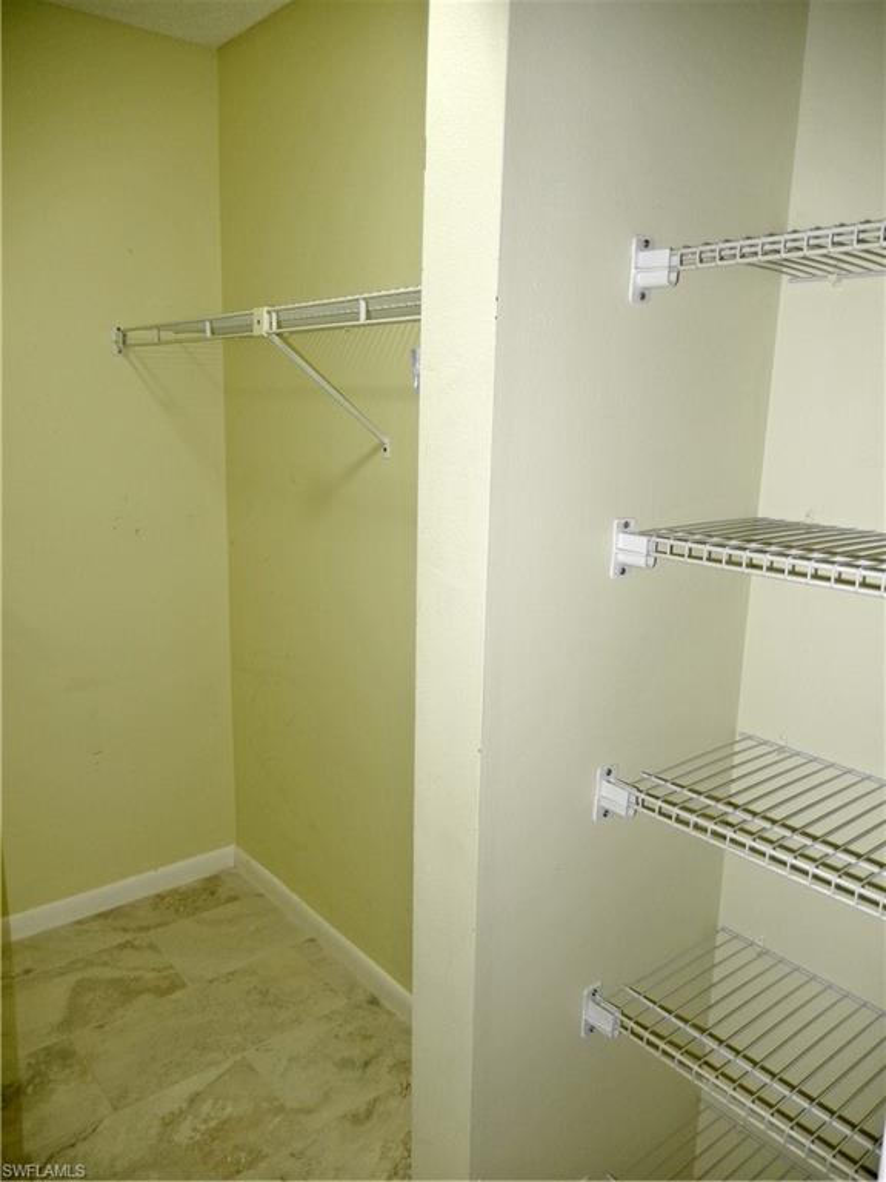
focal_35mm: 25
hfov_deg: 54.9
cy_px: 591
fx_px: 853
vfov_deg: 69.4
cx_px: 443
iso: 200
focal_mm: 4.5
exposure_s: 1/30
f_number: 3.4
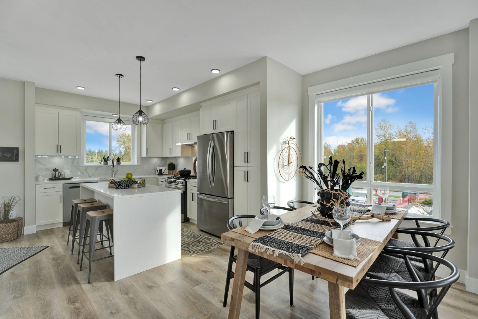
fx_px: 218
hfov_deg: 95.3
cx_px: 239
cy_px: 160
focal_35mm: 16
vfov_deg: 72.4
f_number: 8
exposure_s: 1/125
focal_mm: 16.4
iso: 400
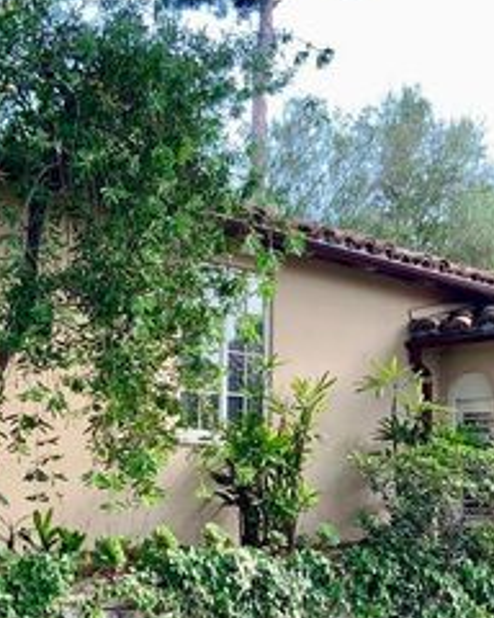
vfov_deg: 31.5
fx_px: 1078
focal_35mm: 59
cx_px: 283
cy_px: 442
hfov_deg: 25.8
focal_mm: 3
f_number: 1.8
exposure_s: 1/122
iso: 20
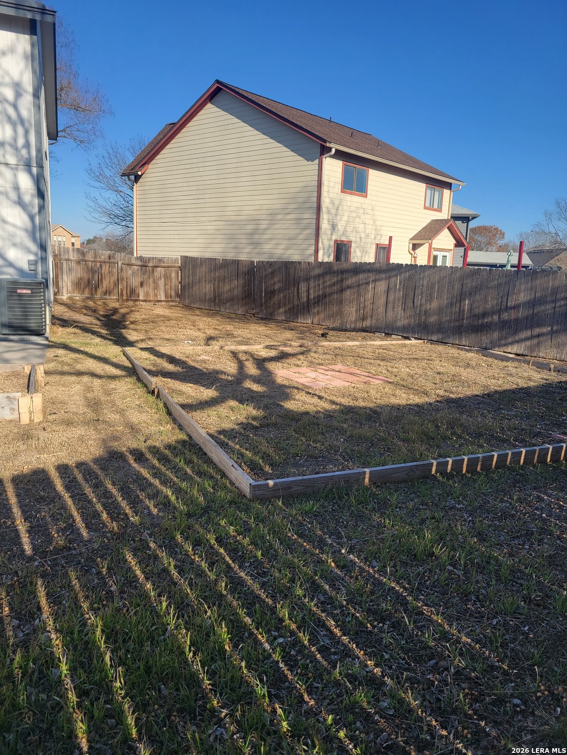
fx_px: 568
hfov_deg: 53.1
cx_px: 284
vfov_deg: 67.3
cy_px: 378
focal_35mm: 26
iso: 40
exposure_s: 1/1387
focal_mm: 5.4
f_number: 1.8
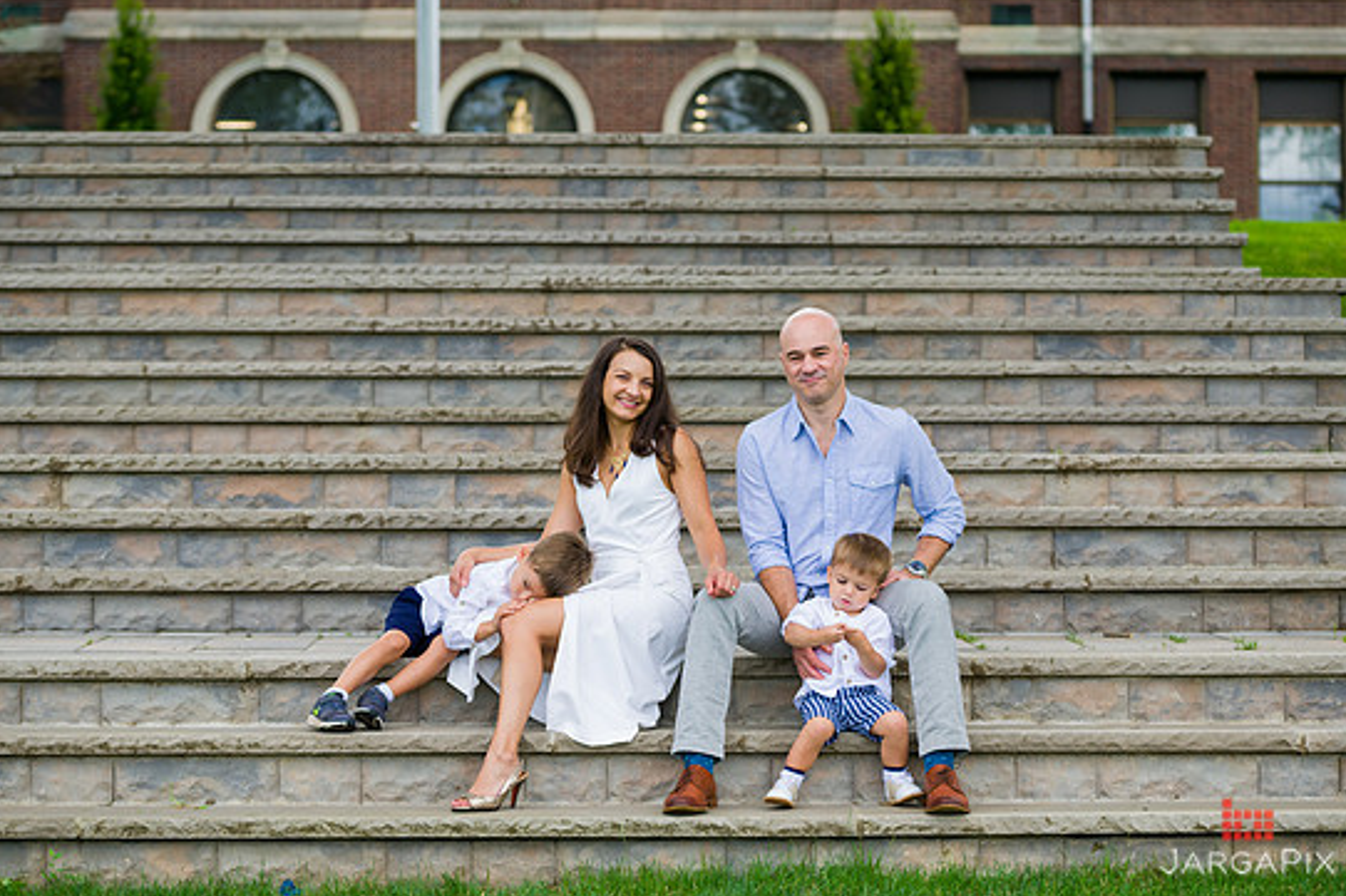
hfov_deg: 22.4
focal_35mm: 91
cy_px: 448
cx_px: 678
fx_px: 3401
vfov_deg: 15.0
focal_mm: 85
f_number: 4
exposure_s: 1/500
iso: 200
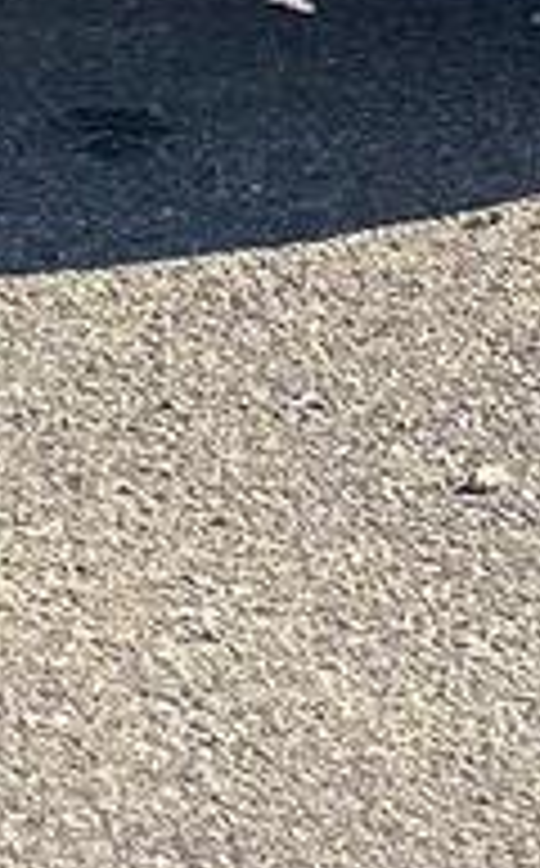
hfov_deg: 3.8
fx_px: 7989
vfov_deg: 6.0
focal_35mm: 338
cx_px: -608
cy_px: -1151
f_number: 1.78
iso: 100
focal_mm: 6.86
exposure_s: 1/3597
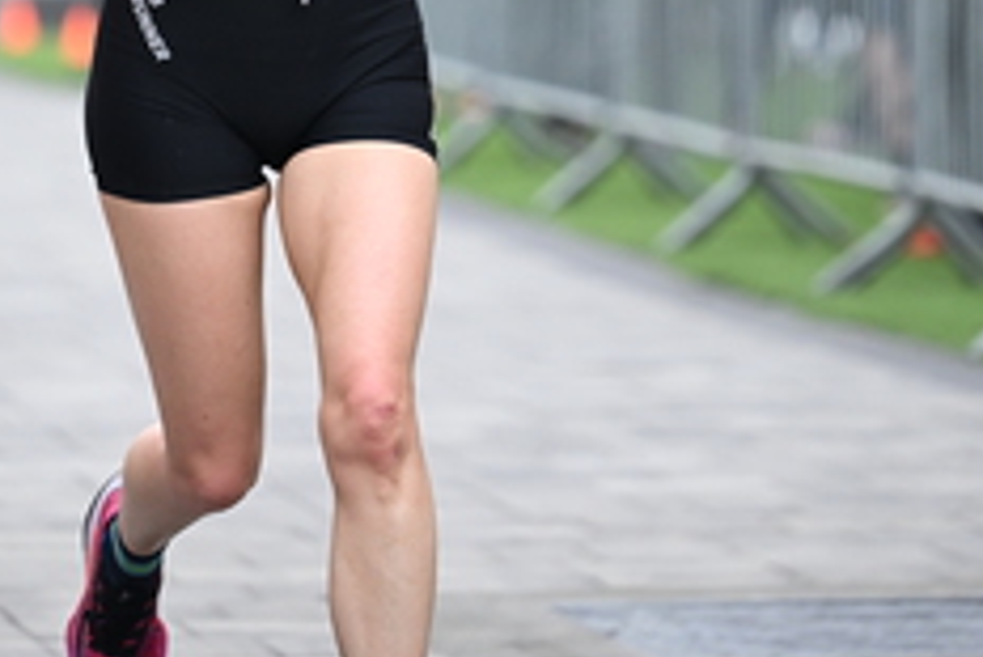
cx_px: 328
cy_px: -216
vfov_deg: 3.9
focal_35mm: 356
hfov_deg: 5.8
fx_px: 9726
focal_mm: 150
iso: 1000
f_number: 2.8
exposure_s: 1/1600
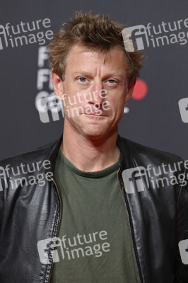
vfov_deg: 10.6
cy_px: 142
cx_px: 94
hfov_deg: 7.0
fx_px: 1530
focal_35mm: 195
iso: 1250
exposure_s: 1/320
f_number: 5
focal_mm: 195
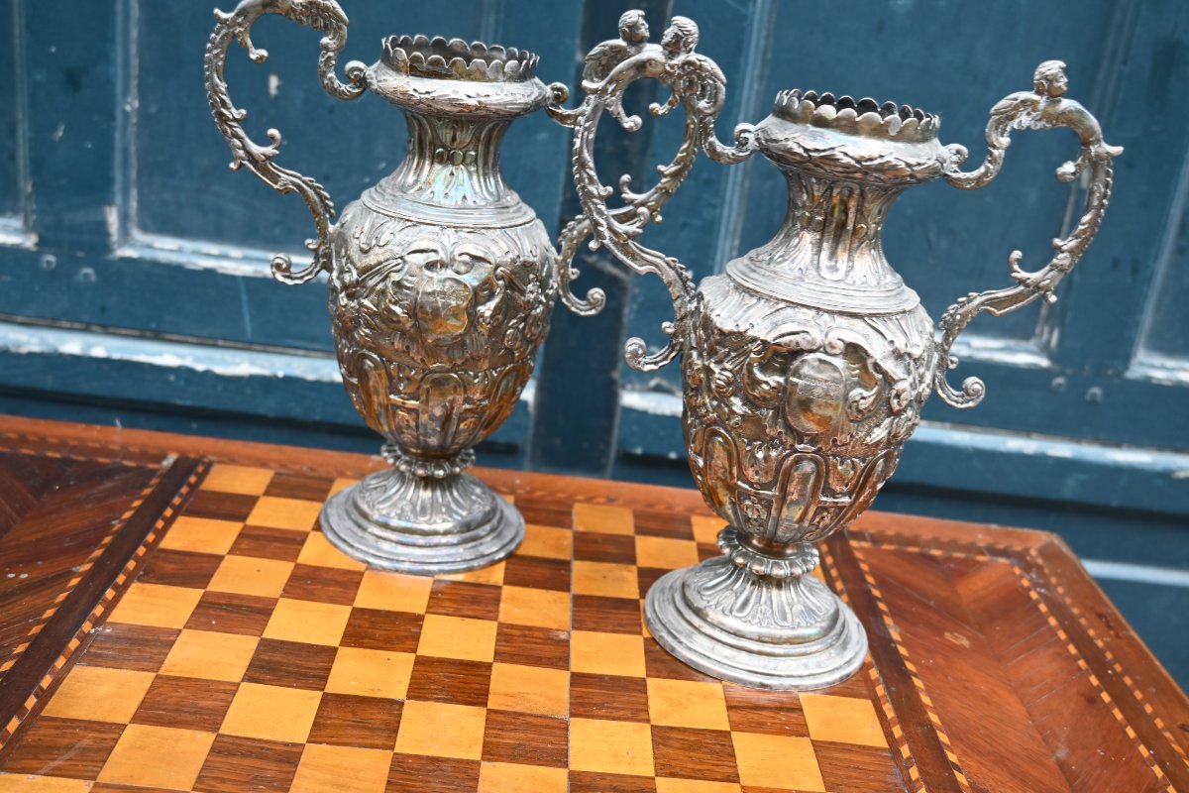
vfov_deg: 36.2
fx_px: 1214
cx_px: 594
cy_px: 396
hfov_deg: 52.2
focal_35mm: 37
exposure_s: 1/40
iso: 220
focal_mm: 24.5
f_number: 3.8
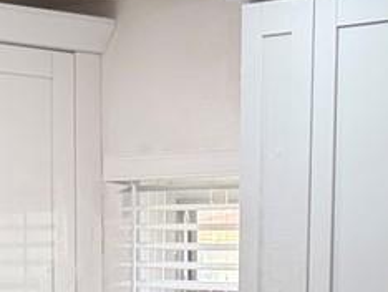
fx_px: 1840
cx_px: 332
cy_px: 625
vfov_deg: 8.5
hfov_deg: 12.0
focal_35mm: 164
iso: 125
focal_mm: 6.76
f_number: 1.78
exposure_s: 1/120
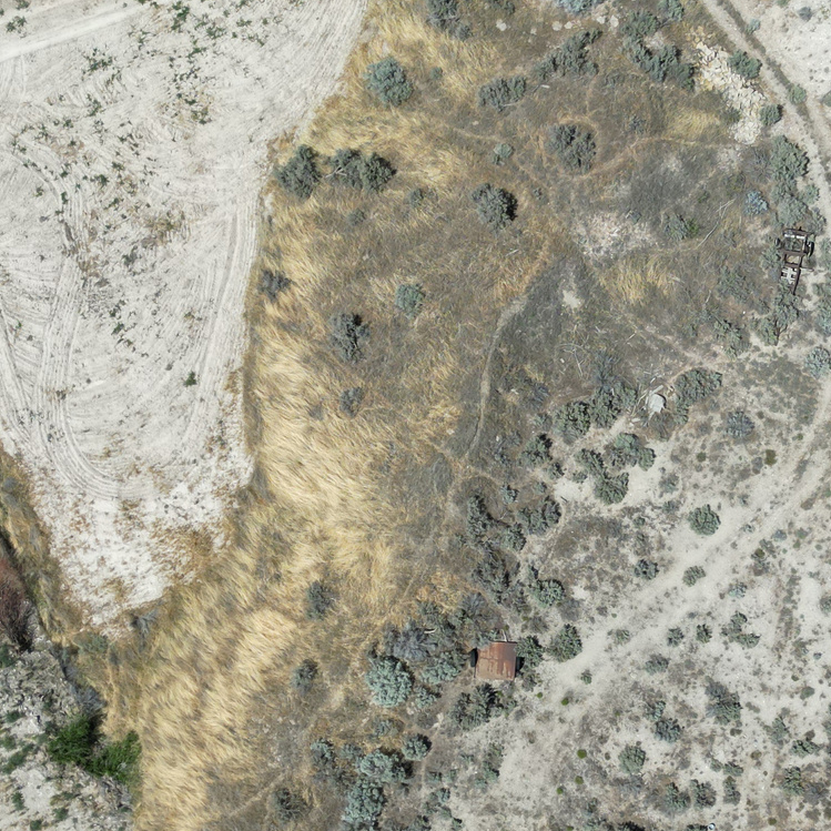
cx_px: 586
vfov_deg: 29.2
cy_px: 596
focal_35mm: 58
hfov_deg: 29.2
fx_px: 1575
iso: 110
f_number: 1.7
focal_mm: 6.72
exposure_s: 1/3200
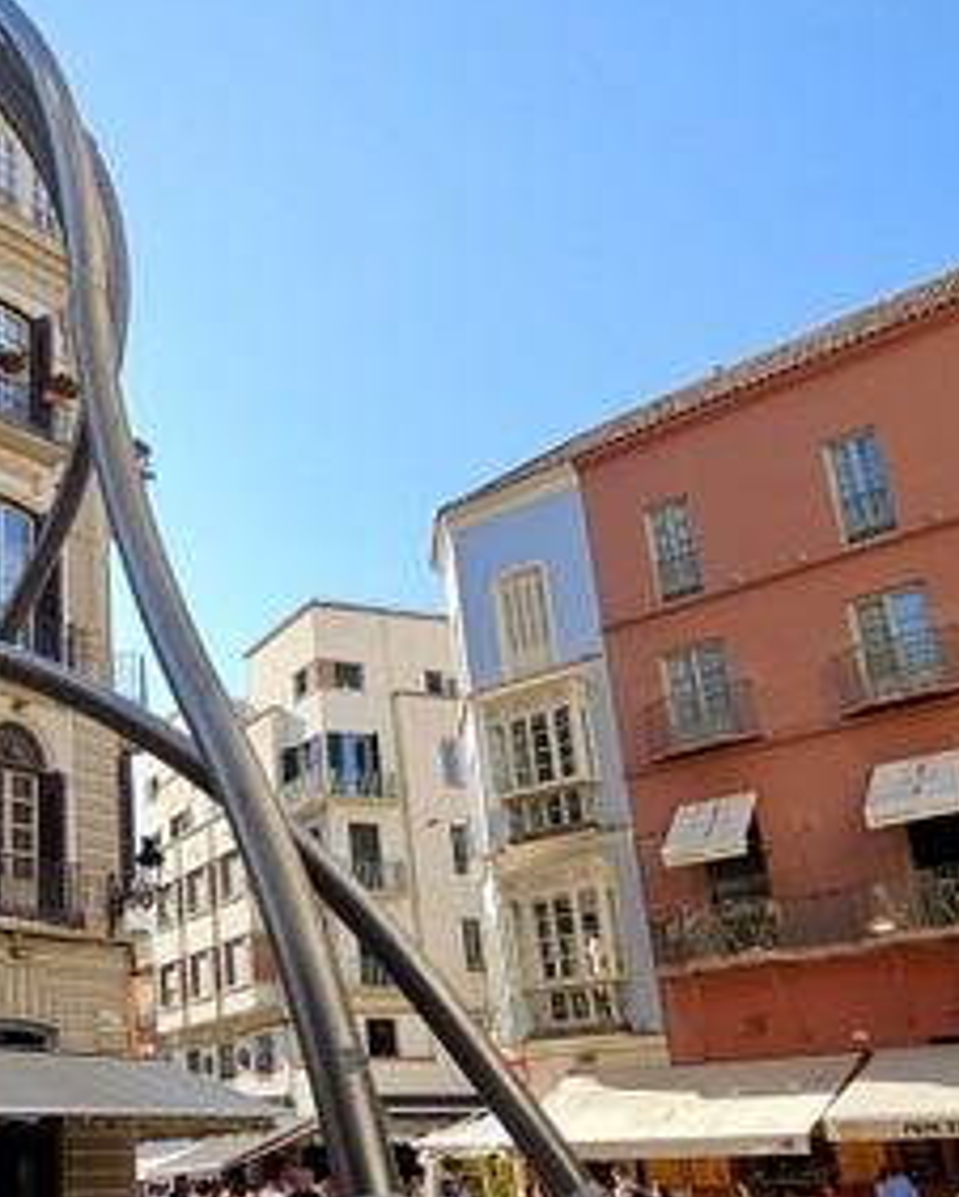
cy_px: 645
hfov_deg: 38.3
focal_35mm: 36
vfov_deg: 50.2
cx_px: 93
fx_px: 1276
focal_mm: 2.2
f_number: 2.2
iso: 50
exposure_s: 1/1189
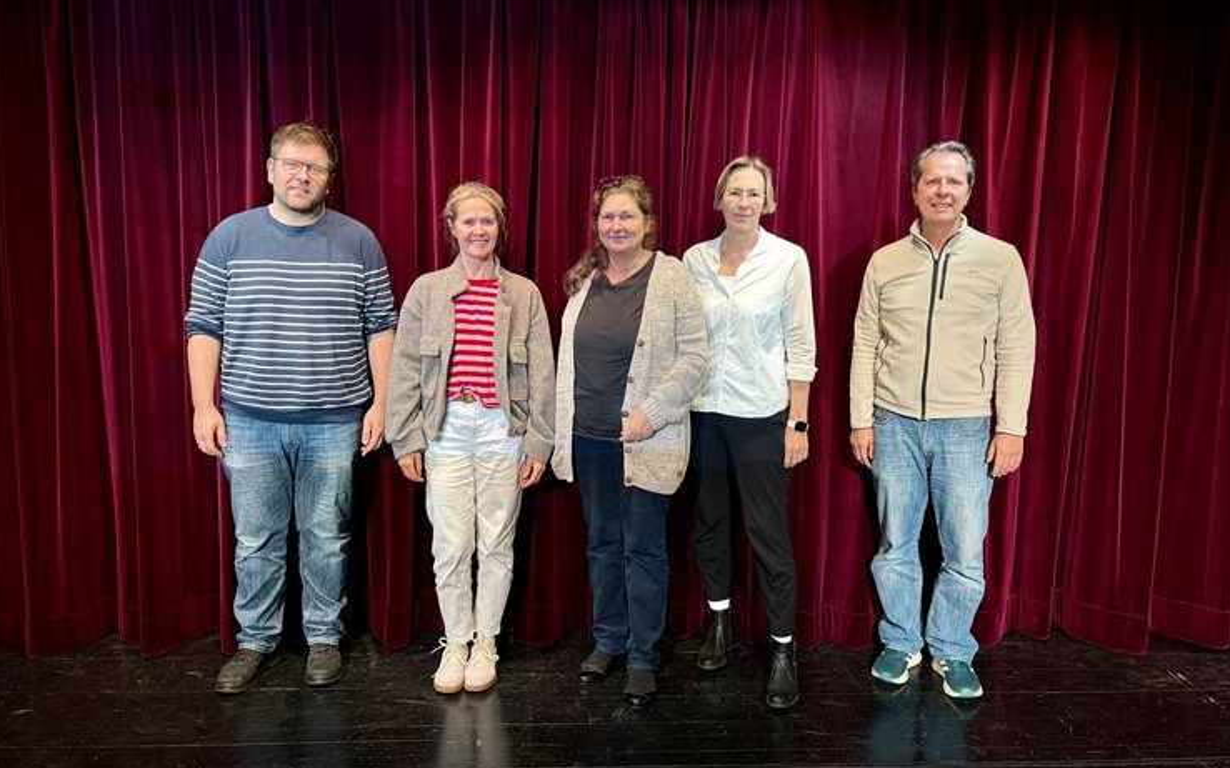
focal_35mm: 28
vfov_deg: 44.5
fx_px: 938
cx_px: 618
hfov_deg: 66.5
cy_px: 362
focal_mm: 5.96
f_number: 1.6
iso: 100
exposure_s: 1/50
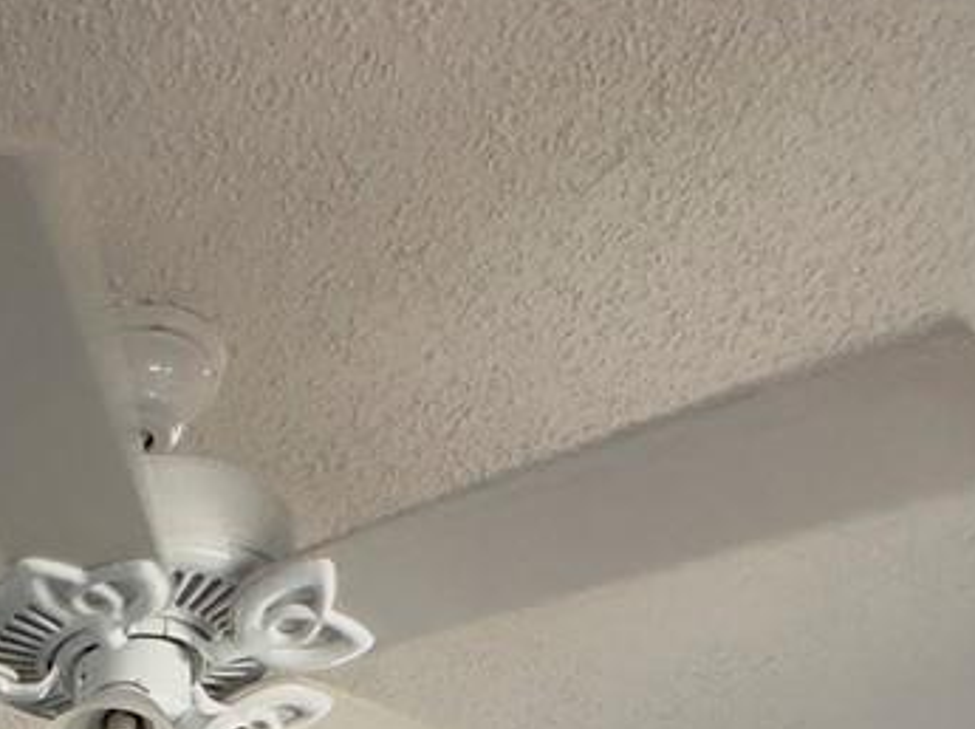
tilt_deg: -1.5
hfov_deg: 27.1
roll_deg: +1.8
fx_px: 1829
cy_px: 1670
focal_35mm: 65
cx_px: -122
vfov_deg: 15.2
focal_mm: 2.22
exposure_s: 1/60
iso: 160
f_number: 2.2
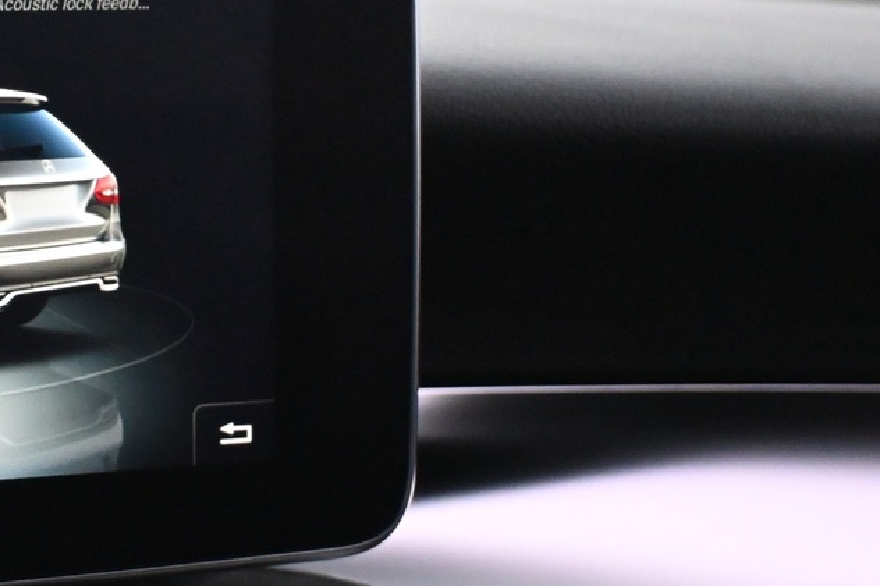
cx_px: -230
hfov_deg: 15.7
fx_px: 3053
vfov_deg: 10.9
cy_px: 159
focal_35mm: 125
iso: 4500
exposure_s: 1/60
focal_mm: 32.5
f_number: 5
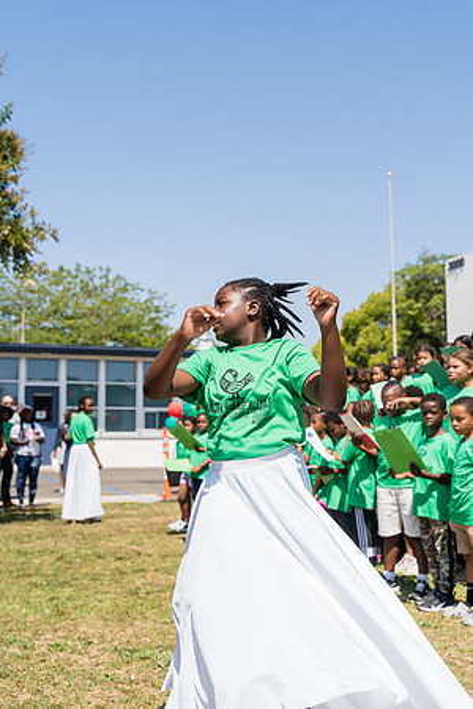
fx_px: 788
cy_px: 354
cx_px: 236
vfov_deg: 48.5
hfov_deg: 33.4
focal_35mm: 40
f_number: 4
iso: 100
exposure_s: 1/800
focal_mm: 40
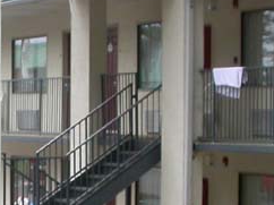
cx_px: 3
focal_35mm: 161
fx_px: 1273
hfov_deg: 12.2
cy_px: 217
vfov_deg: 9.1
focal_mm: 7.85
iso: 100
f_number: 3.7
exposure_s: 1/173
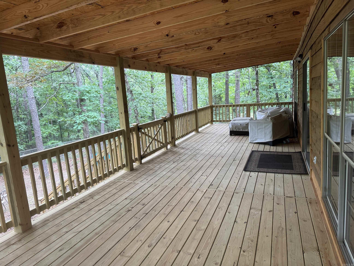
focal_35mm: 24
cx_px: 177
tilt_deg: -10.3
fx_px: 245
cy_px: 133
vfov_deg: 56.8
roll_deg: +3.5
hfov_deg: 71.6
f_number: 1.78
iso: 200
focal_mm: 6.76
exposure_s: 1/106
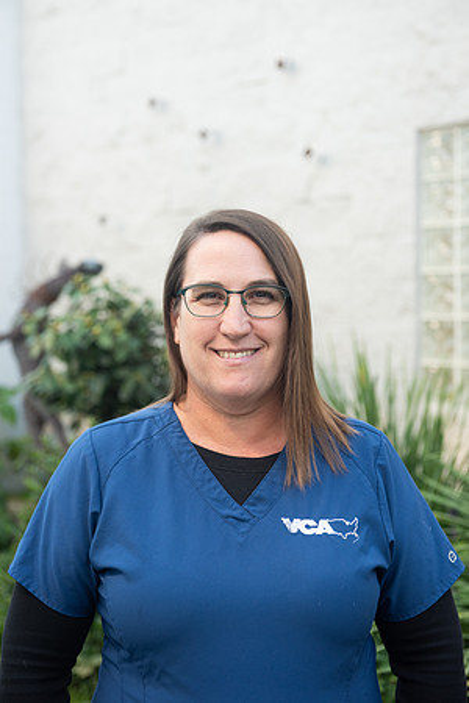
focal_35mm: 66
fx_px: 1290
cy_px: 352
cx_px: 234
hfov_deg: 20.6
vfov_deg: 30.5
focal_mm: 66
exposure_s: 1/200
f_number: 4
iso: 400
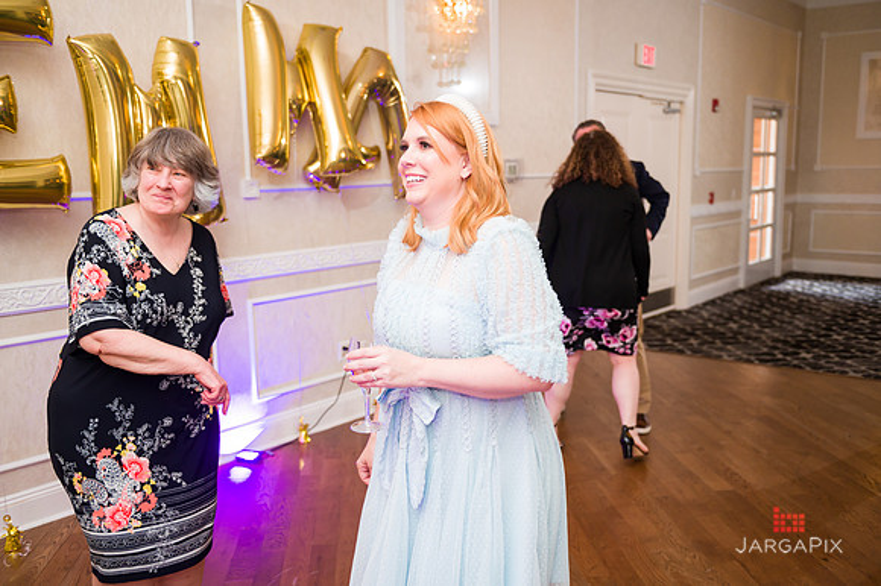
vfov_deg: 38.8
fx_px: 832
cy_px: 293
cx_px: 440
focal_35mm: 34
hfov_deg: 55.8
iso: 1250
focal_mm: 34
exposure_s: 1/200
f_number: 3.2
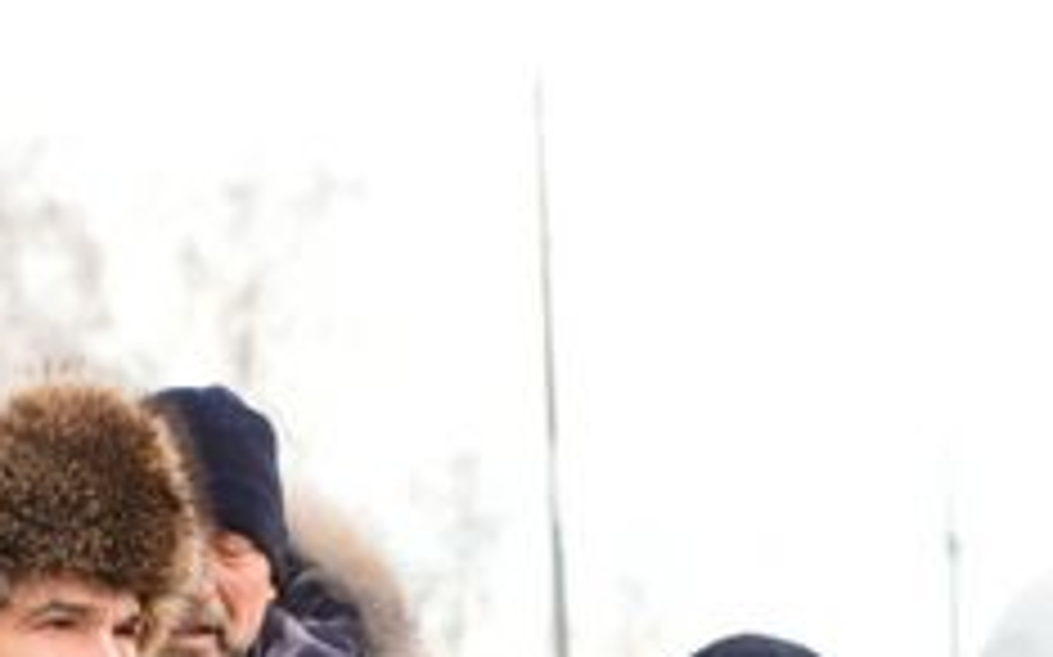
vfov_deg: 6.5
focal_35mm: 198
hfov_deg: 10.5
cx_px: 38
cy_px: 932
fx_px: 5679
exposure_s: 1/500
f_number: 4.5
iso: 1000
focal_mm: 65
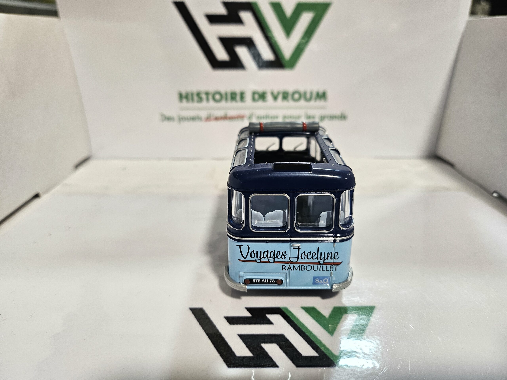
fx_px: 352
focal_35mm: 24
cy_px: 190
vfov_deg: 56.8
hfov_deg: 71.6
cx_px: 254
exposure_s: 1/100
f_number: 1.8
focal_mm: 5
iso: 160
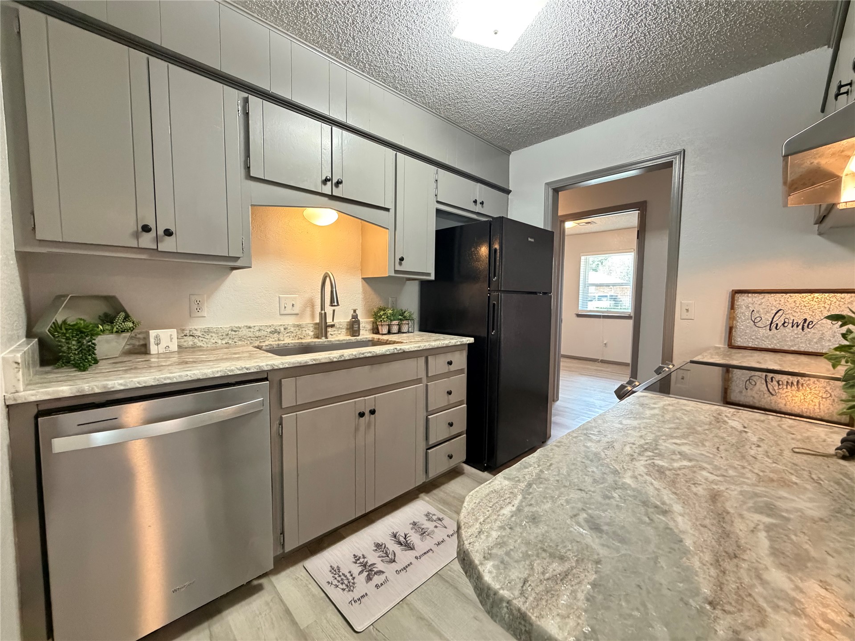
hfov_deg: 102.1
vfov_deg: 85.7
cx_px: 428
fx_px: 346
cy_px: 320
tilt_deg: -4.7
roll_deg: -0.6
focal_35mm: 14
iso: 800
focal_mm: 2.22
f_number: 2.2
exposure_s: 1/60
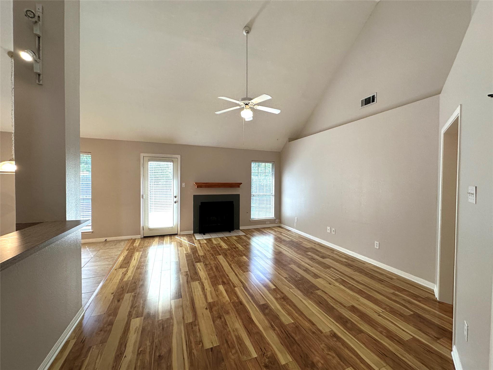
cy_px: 185
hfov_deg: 102.1
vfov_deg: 85.7
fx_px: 199
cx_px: 246
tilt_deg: -1.0
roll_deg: -0.4
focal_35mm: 14
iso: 160
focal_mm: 2.22
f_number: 2.2
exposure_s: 1/120
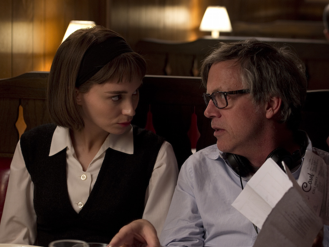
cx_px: 166
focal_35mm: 117
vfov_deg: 12.7
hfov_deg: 16.8
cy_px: 158
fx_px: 1113
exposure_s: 1/80
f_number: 4
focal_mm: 70
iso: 800
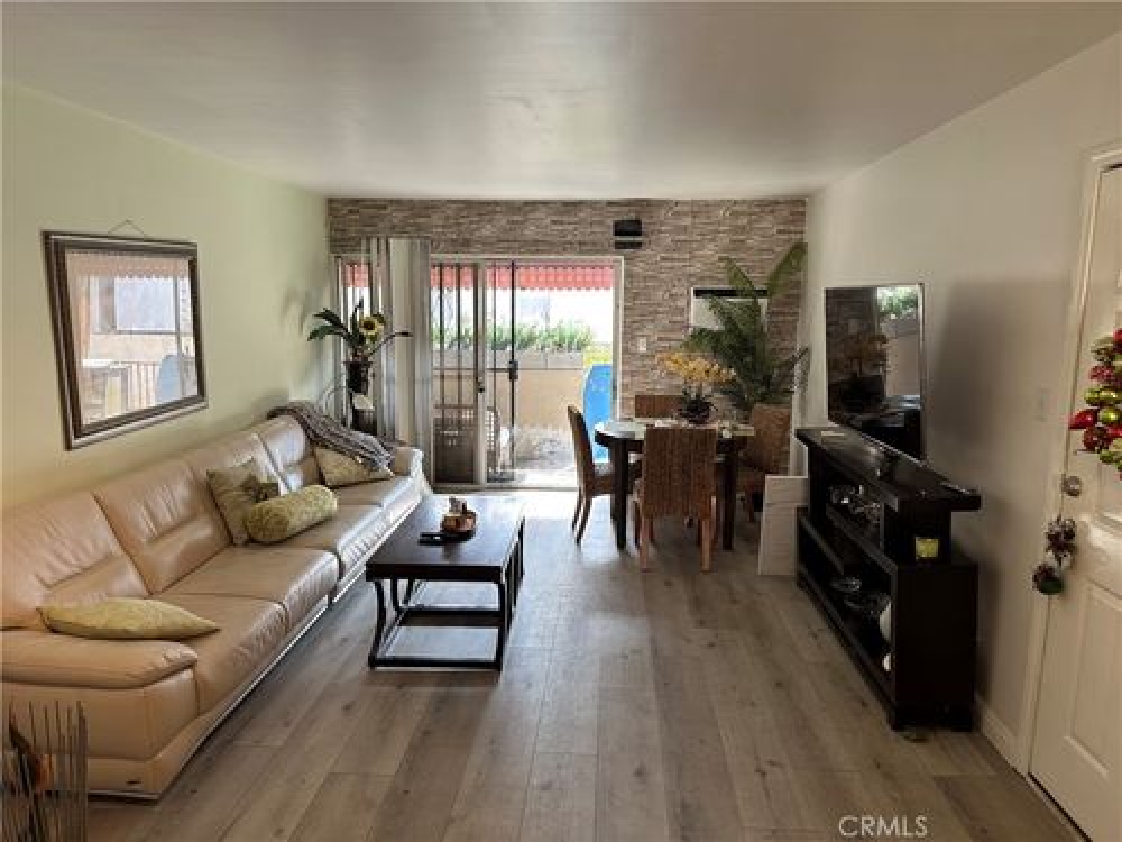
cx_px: 561
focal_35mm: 24
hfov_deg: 71.6
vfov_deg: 56.8
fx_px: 778
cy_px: 421
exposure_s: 1/120
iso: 160
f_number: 1.78
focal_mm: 6.86
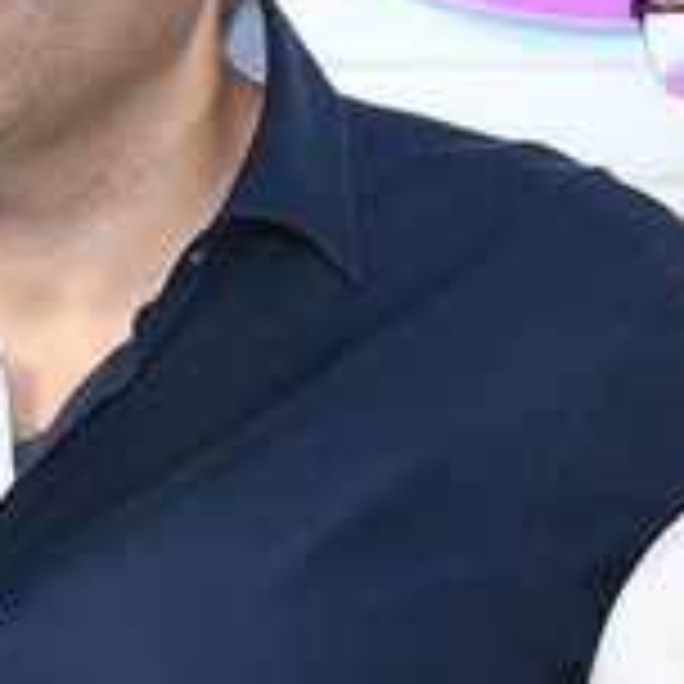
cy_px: 454
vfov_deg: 7.3
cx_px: -979
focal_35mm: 241
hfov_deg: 6.9
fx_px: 5388
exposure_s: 1/160
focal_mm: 32
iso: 500
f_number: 3.5
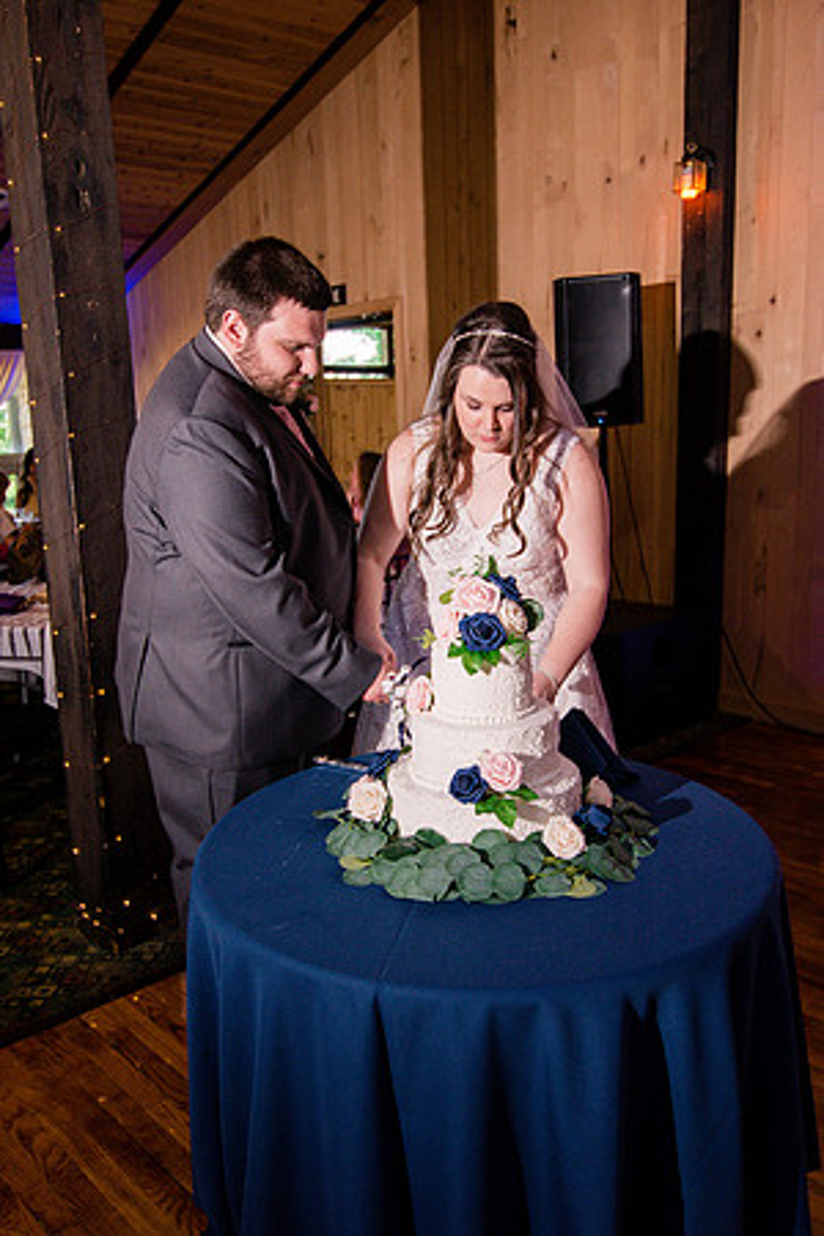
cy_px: 618
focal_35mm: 30
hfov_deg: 43.2
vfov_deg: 61.5
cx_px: 426
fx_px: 1040
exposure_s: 1/250
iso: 640
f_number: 2.8
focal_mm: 20
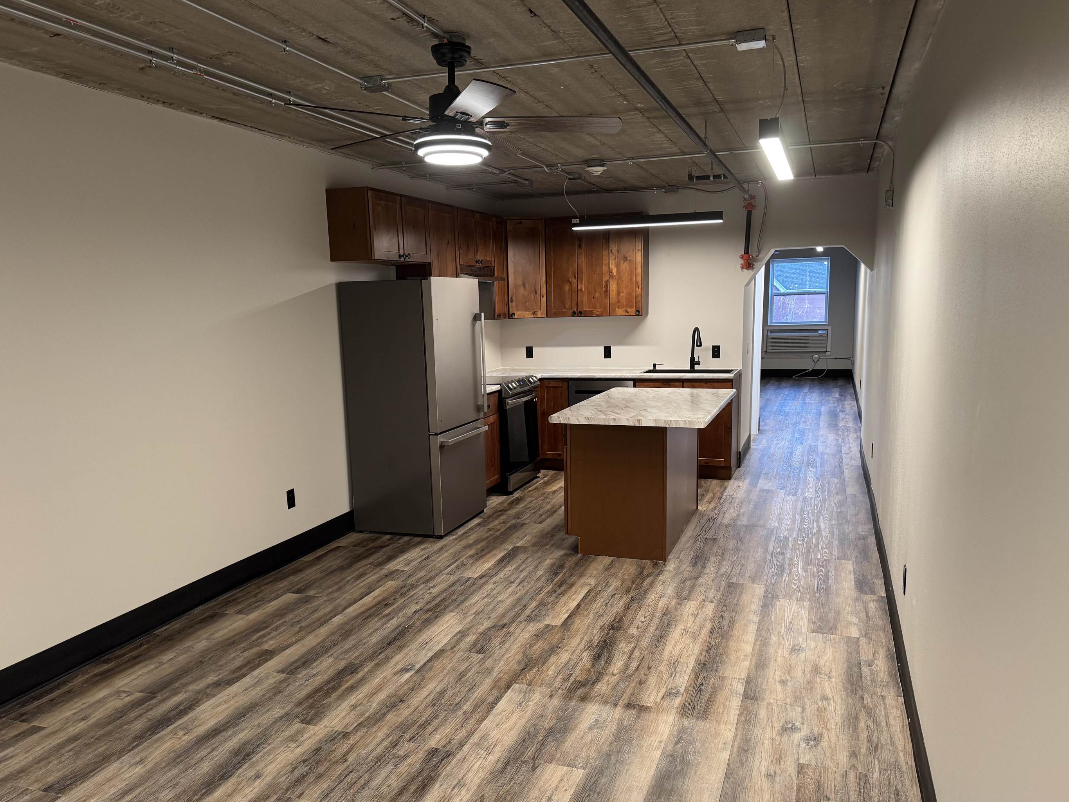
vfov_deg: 51.3
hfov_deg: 65.3
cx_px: 525
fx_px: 834
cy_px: 437
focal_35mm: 27
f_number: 1.78
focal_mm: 6.76
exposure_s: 1/75
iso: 200
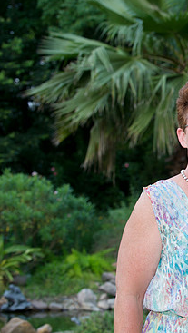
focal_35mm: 124
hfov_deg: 9.6
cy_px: 171
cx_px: 254
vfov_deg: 17.3
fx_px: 1097
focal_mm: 75
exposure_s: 1/200
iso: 800
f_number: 5.6
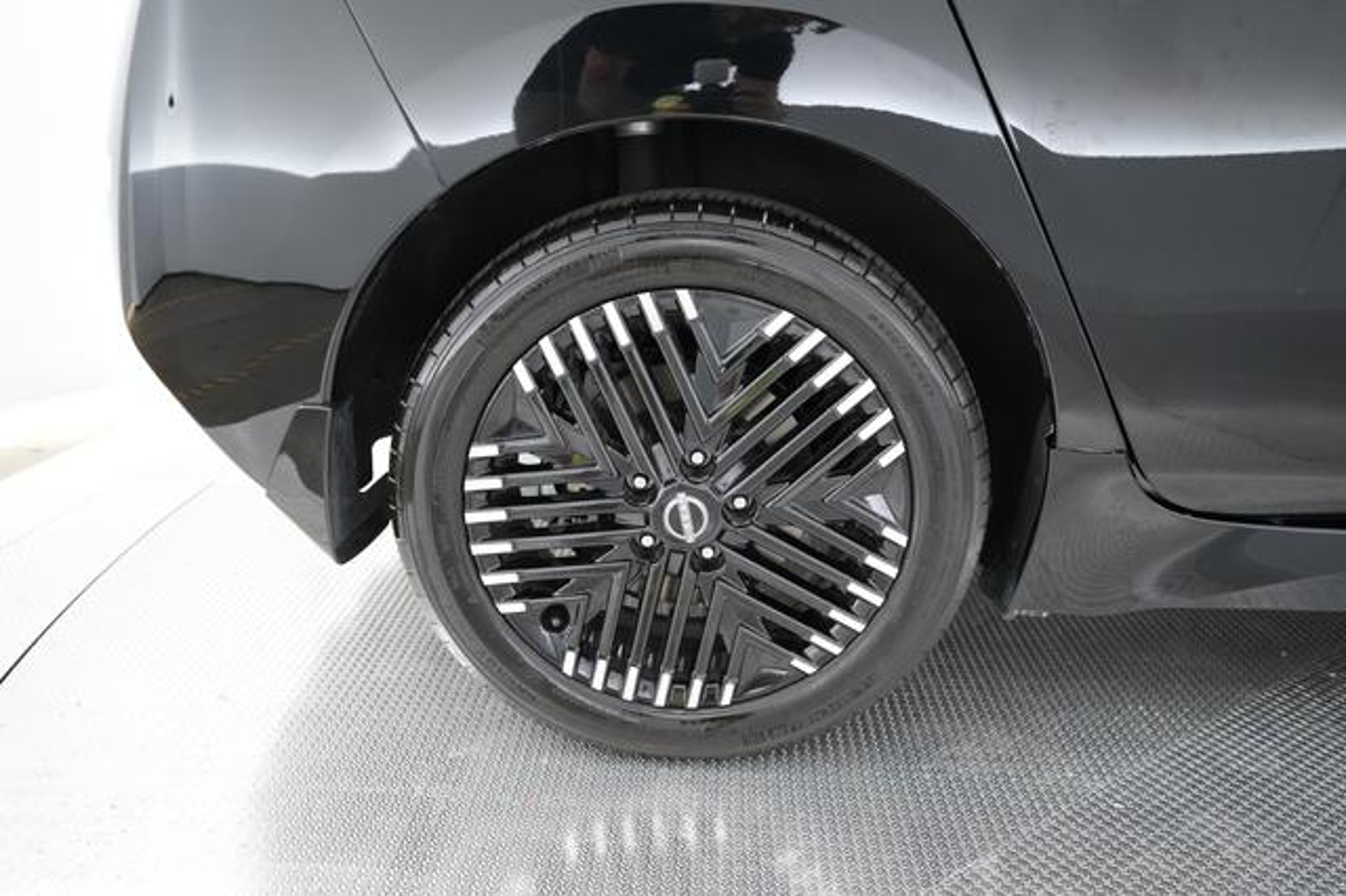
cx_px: 673
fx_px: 897
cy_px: 448
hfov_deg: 73.8
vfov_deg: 53.1
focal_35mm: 24
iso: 8000
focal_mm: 24
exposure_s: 1/250
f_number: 2.8
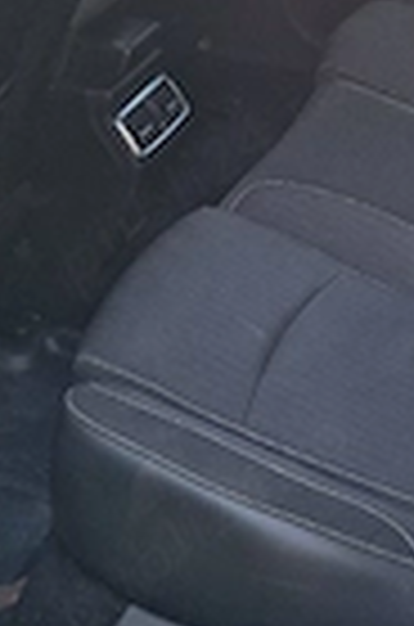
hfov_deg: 19.5
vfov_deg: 29.2
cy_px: 230
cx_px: 292
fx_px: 1196
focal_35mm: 69
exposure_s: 1/182
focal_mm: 5.4
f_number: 1.8
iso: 50
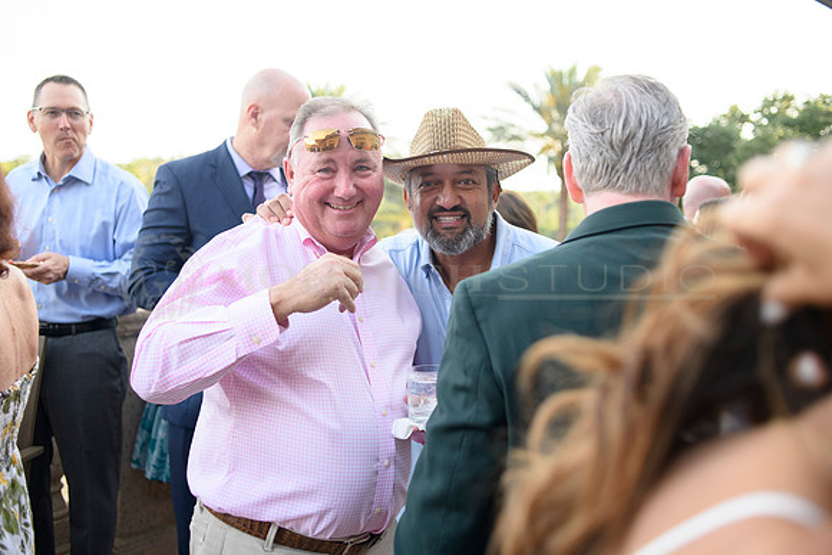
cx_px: 416
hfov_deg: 54.4
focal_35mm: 35
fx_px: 809
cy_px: 278
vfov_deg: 37.9
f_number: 2.5
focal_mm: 35
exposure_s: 1/1250
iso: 1000
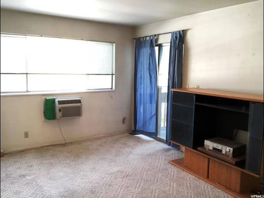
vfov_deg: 44.2
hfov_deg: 56.8
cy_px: 99
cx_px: 132
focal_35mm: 32
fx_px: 244
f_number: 2.2
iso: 200
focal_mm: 2.87
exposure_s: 1/60
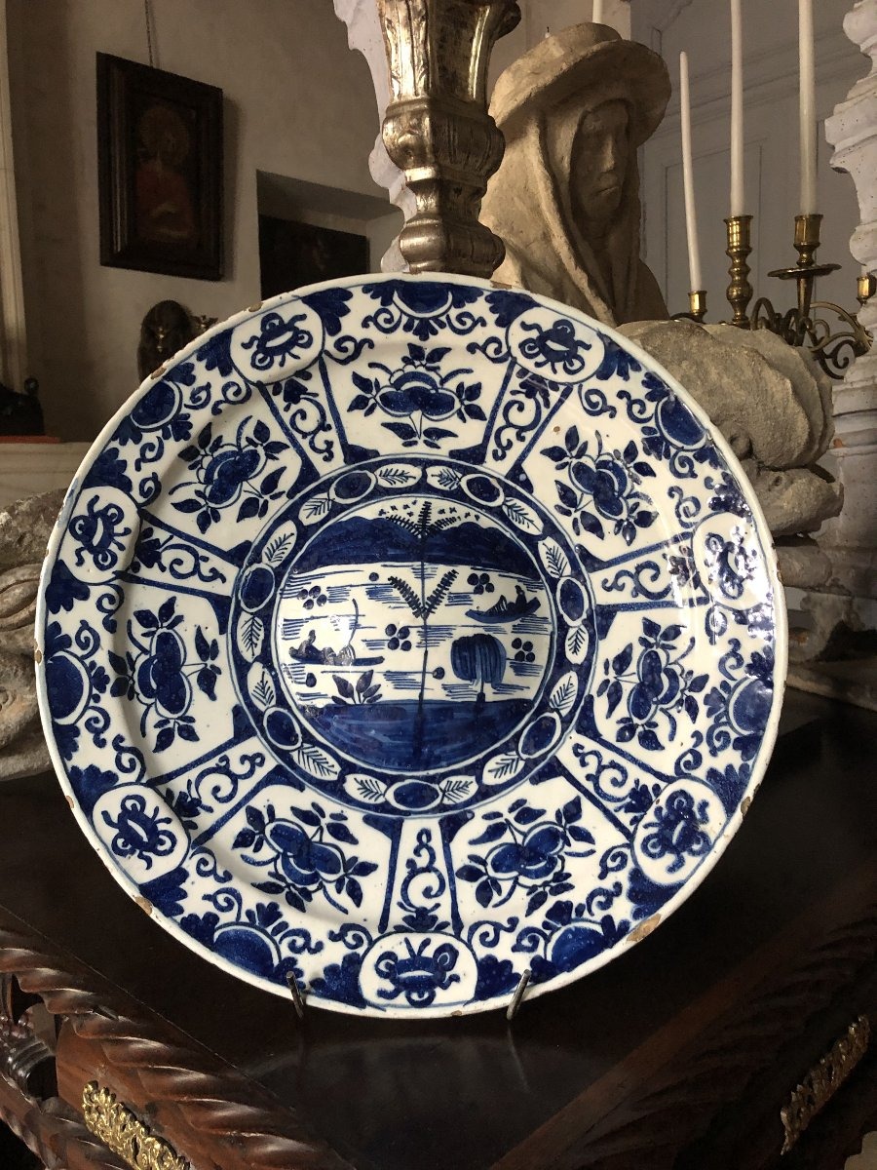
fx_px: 946
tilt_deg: -5.7
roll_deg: +1.2
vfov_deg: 63.4
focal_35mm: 28
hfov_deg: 49.7
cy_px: 585
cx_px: 438
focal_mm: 4
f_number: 1.8
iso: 100
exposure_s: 1/7
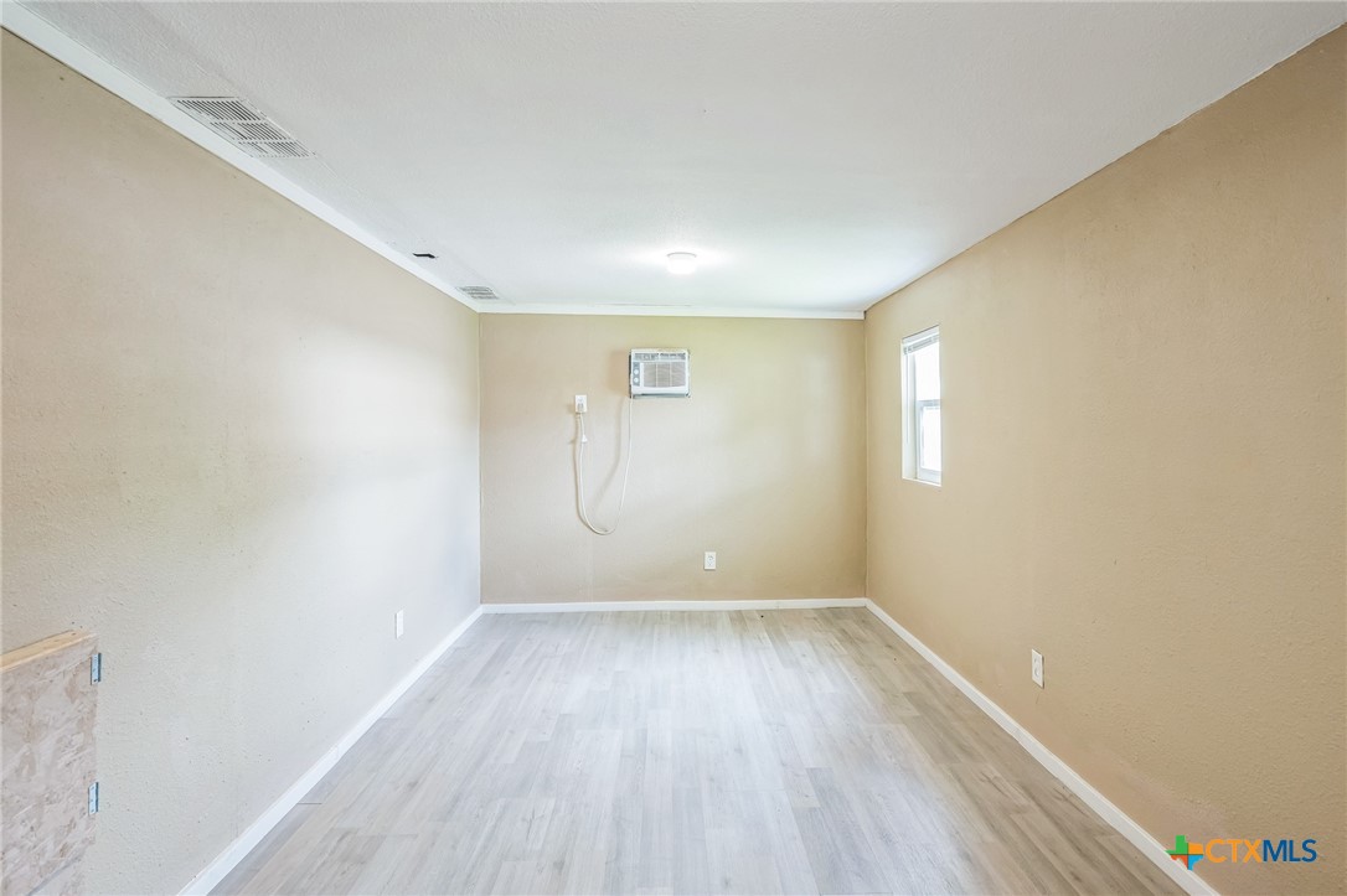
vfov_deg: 68.8
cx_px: 674
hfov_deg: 91.6
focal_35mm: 18
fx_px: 654
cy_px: 448
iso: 500
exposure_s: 1/8
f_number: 7.1
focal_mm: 17.5
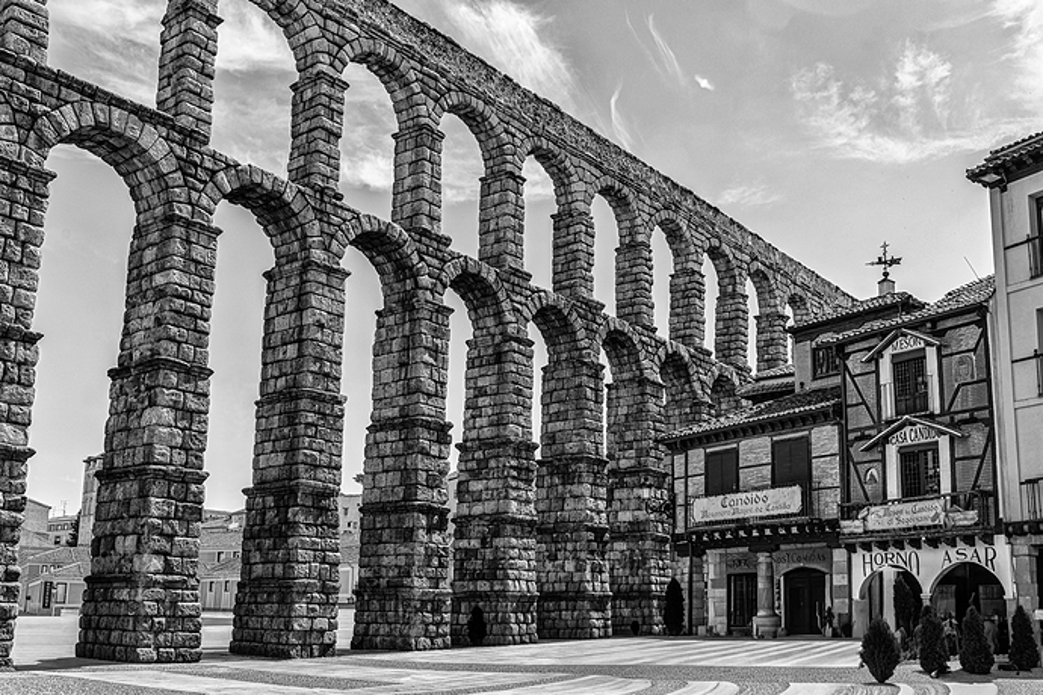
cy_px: 348
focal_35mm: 35
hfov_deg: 54.4
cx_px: 522
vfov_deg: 37.9
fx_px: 1014
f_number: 7.1
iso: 100
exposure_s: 1/500
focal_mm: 35
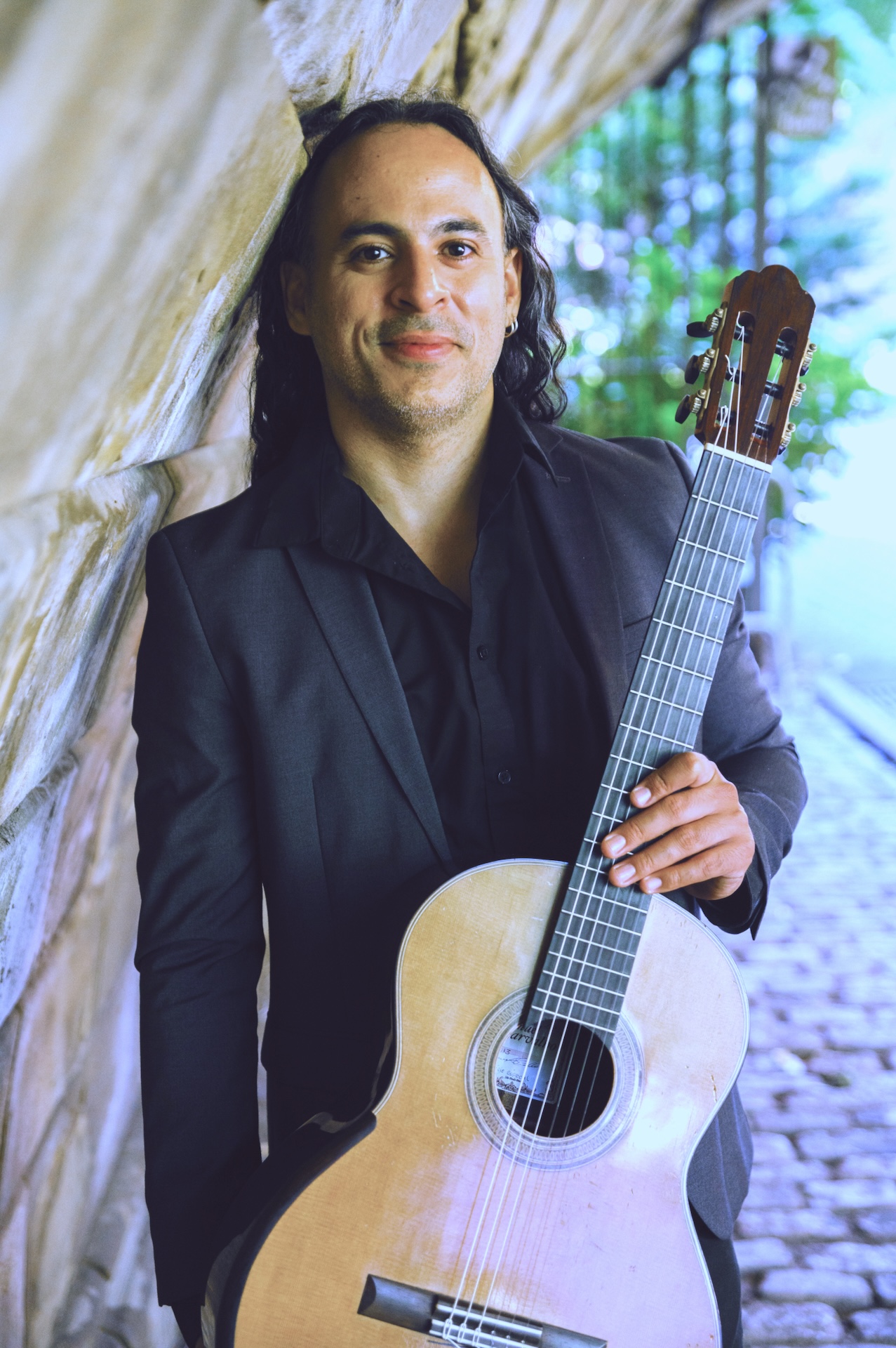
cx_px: 448
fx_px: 2094
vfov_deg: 35.7
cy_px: 674
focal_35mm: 56
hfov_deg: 24.2
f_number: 2.8
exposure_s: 1/80
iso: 1600
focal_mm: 56
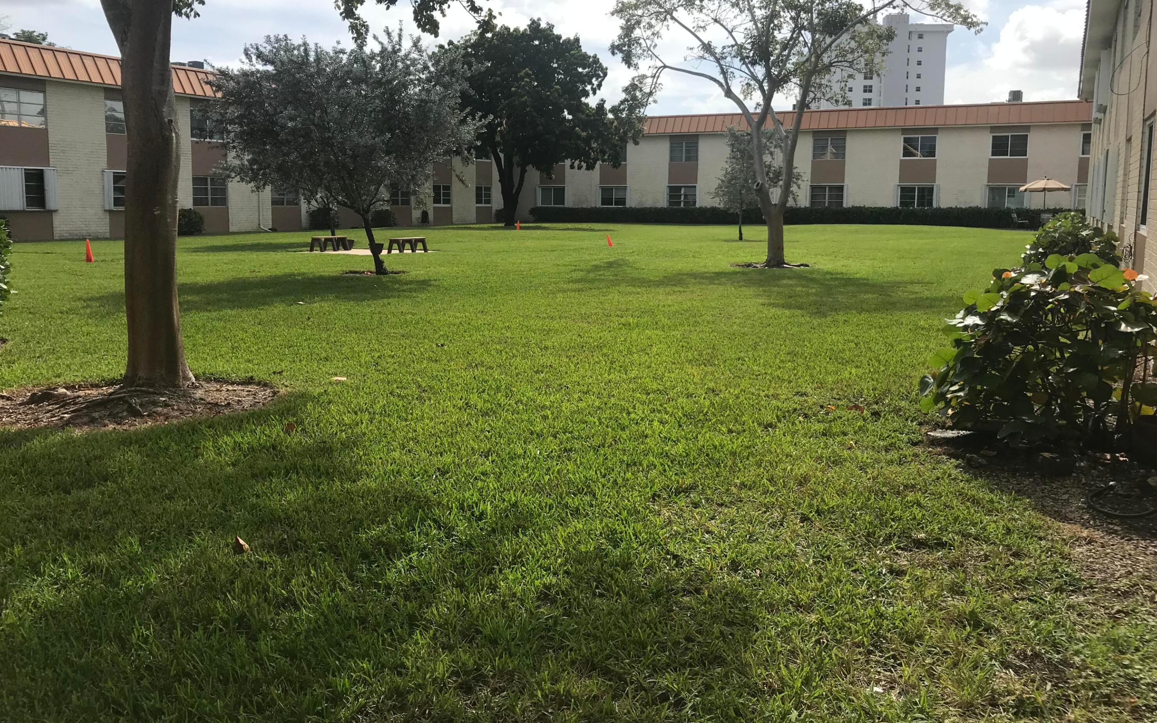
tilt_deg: -7.5
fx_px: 946
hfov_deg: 62.9
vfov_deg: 41.8
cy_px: 316
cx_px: 579
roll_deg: +0.1
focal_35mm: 30
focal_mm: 3.99
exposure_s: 1/2817
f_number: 1.8
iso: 20
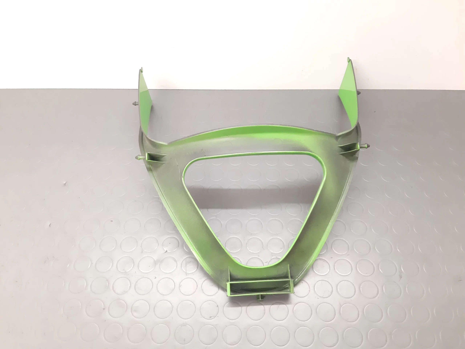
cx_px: 232
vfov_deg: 51.4
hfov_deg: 65.3
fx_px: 363
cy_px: 174
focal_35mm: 27
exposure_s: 1/25
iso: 500
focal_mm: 3.93
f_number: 1.7
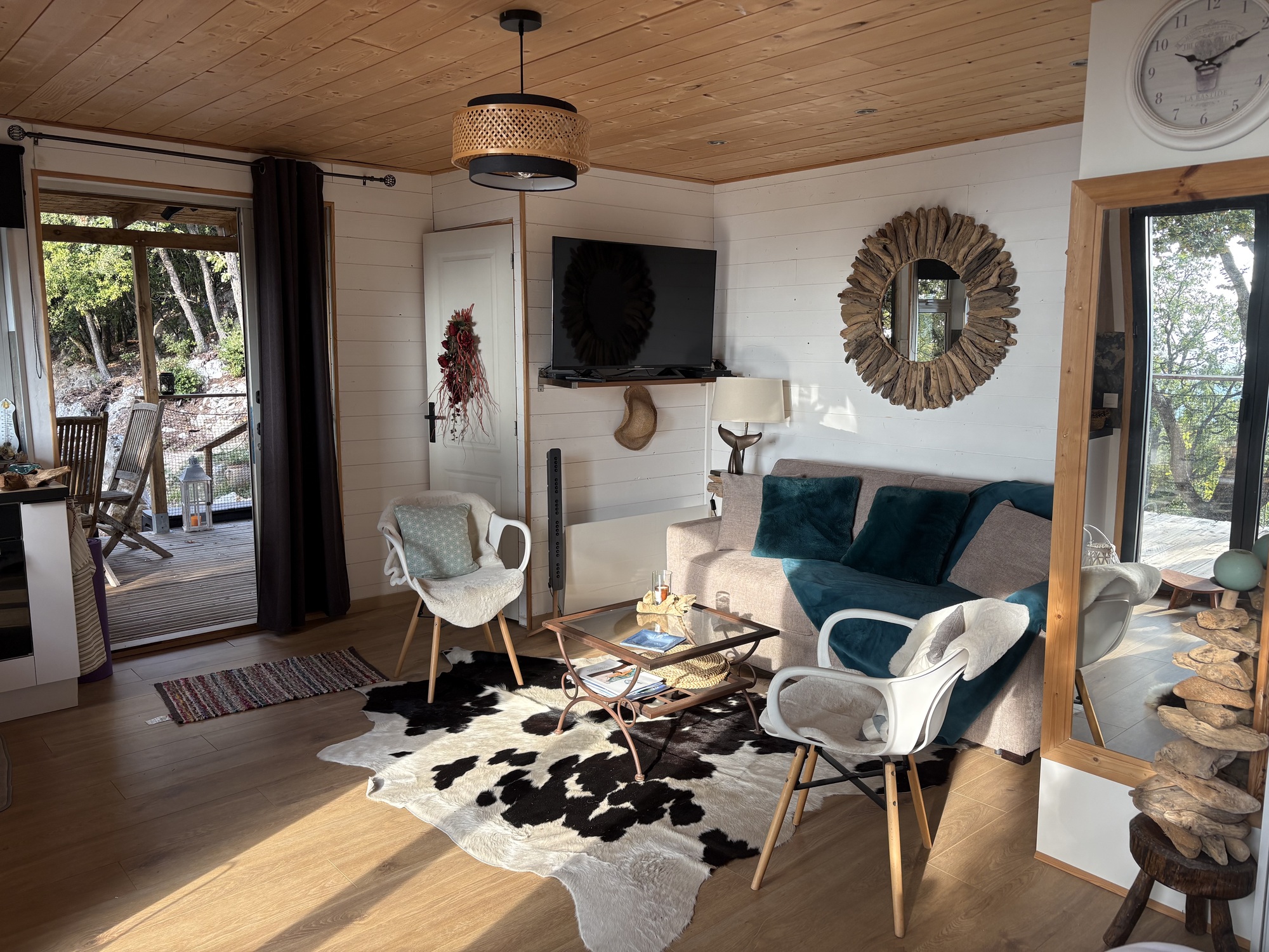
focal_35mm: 26
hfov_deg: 67.3
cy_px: 476
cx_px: 634
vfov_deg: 53.1
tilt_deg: -7.9
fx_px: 953
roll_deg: -0.3
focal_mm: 5.96
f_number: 1.6
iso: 40
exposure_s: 1/125
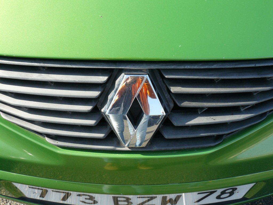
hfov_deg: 51.4
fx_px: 284
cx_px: 136
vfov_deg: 39.7
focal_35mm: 36
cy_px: 102
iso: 100
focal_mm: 6
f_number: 4
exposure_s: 1/200
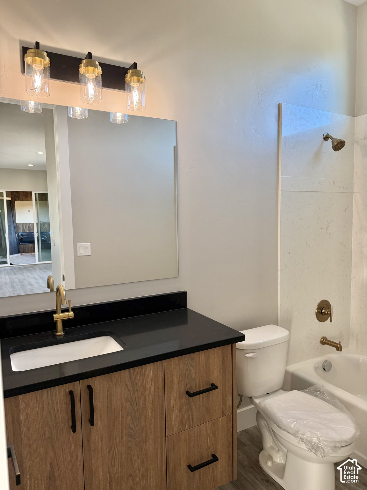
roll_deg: +1.6
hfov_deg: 56.8
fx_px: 339
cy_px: 245
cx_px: 184
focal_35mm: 24
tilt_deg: -5.2
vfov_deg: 71.6
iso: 200
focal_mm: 6.76
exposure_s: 1/189
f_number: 1.78
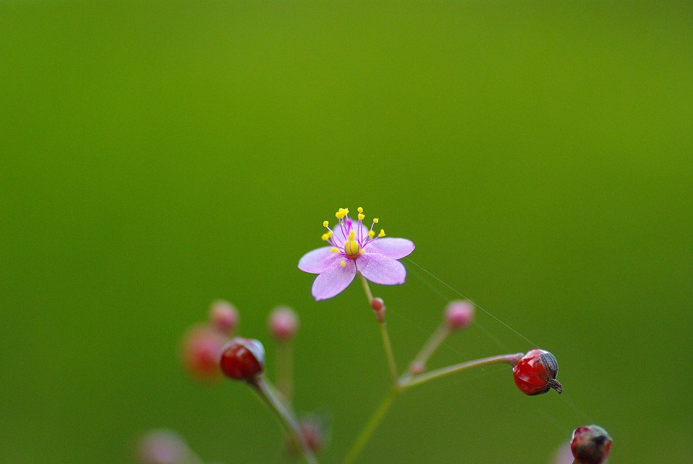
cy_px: 232
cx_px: 346
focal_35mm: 135
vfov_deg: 10.2
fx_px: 2602
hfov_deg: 15.2
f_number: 2.8
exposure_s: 1/200
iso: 800
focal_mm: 90
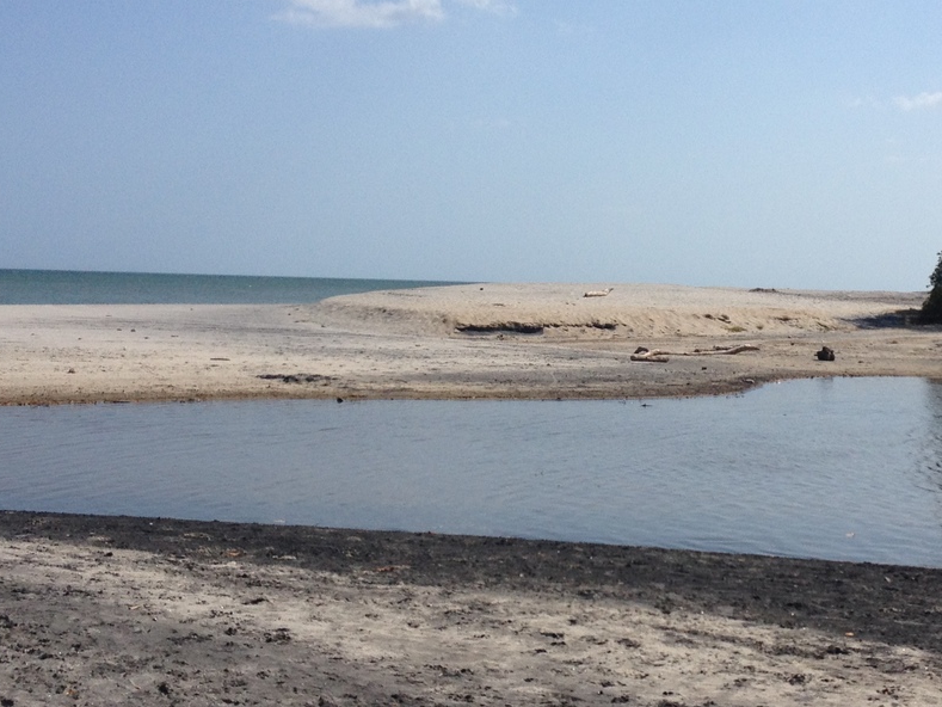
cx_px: 675
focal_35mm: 71
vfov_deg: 20.7
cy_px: 277
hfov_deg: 27.1
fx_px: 1932
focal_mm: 4.28
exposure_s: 1/3460
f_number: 2.4
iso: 50
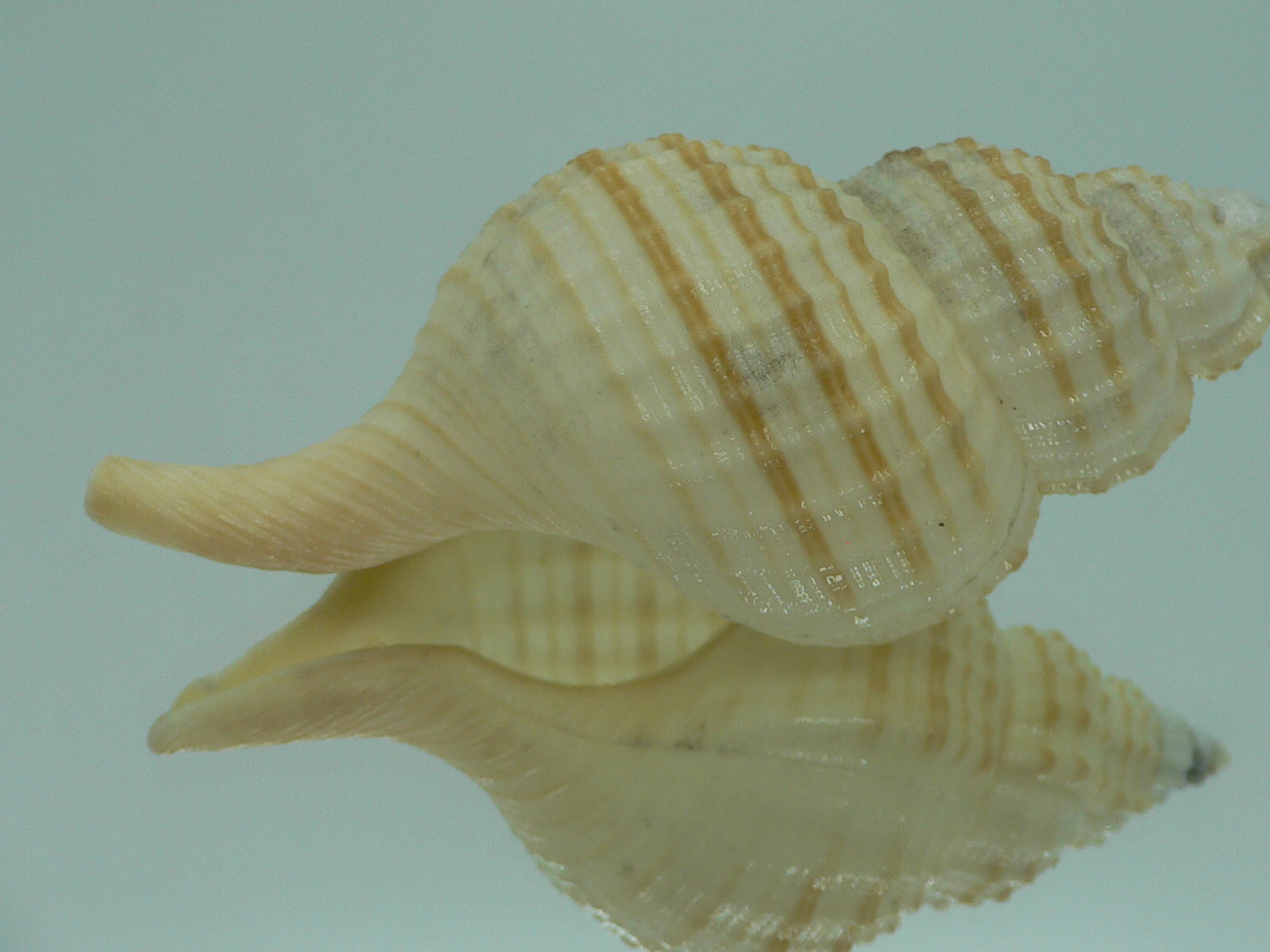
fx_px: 1651
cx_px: 756
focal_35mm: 45
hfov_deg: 41.9
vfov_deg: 32.2
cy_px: 423
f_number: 2.8
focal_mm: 4.6
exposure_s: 1/60
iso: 80
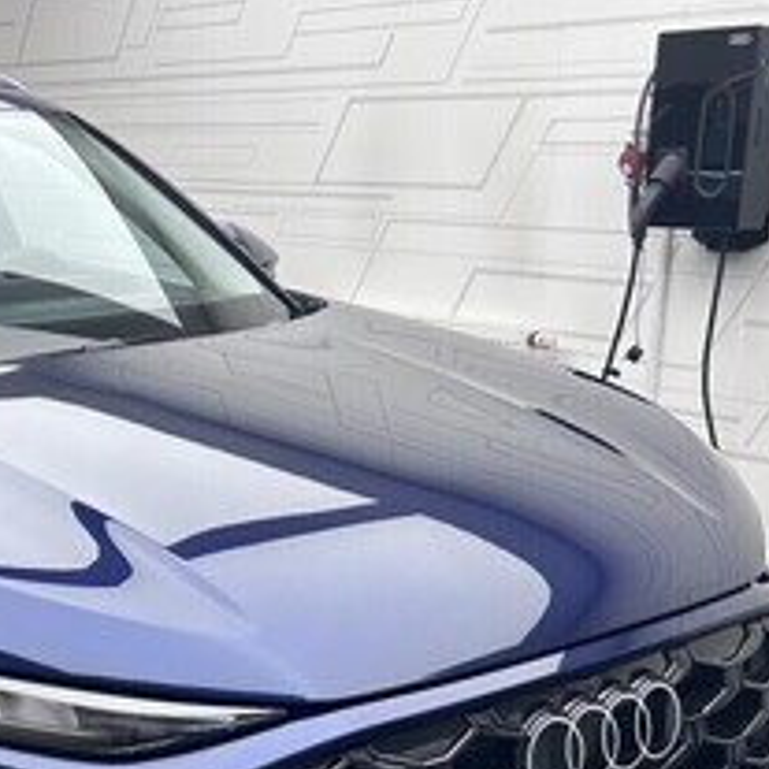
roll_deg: +1.1
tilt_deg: -17.6
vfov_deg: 27.6
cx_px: 52
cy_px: 607
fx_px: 1533
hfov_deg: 27.0
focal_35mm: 61
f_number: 1.5
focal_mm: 5.7
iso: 40
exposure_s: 1/166
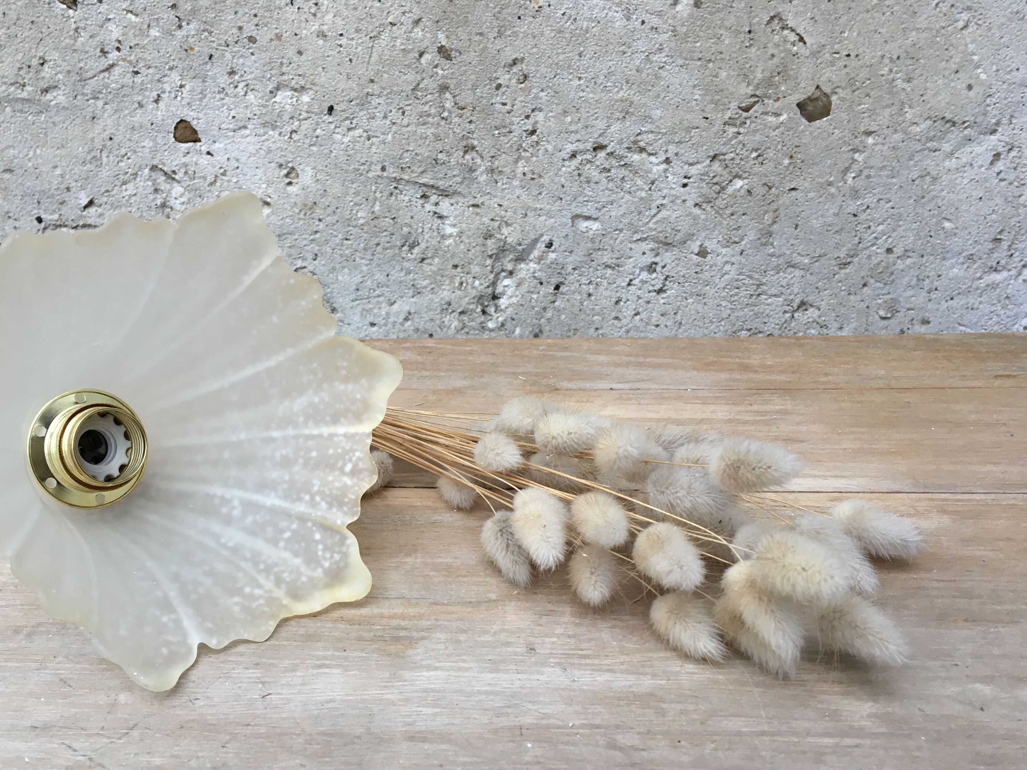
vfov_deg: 40.5
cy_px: 457
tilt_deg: -23.4
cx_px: 413
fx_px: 1038
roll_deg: +2.6
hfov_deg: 52.3
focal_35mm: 35
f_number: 2.2
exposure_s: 1/33
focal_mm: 4.15
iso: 25
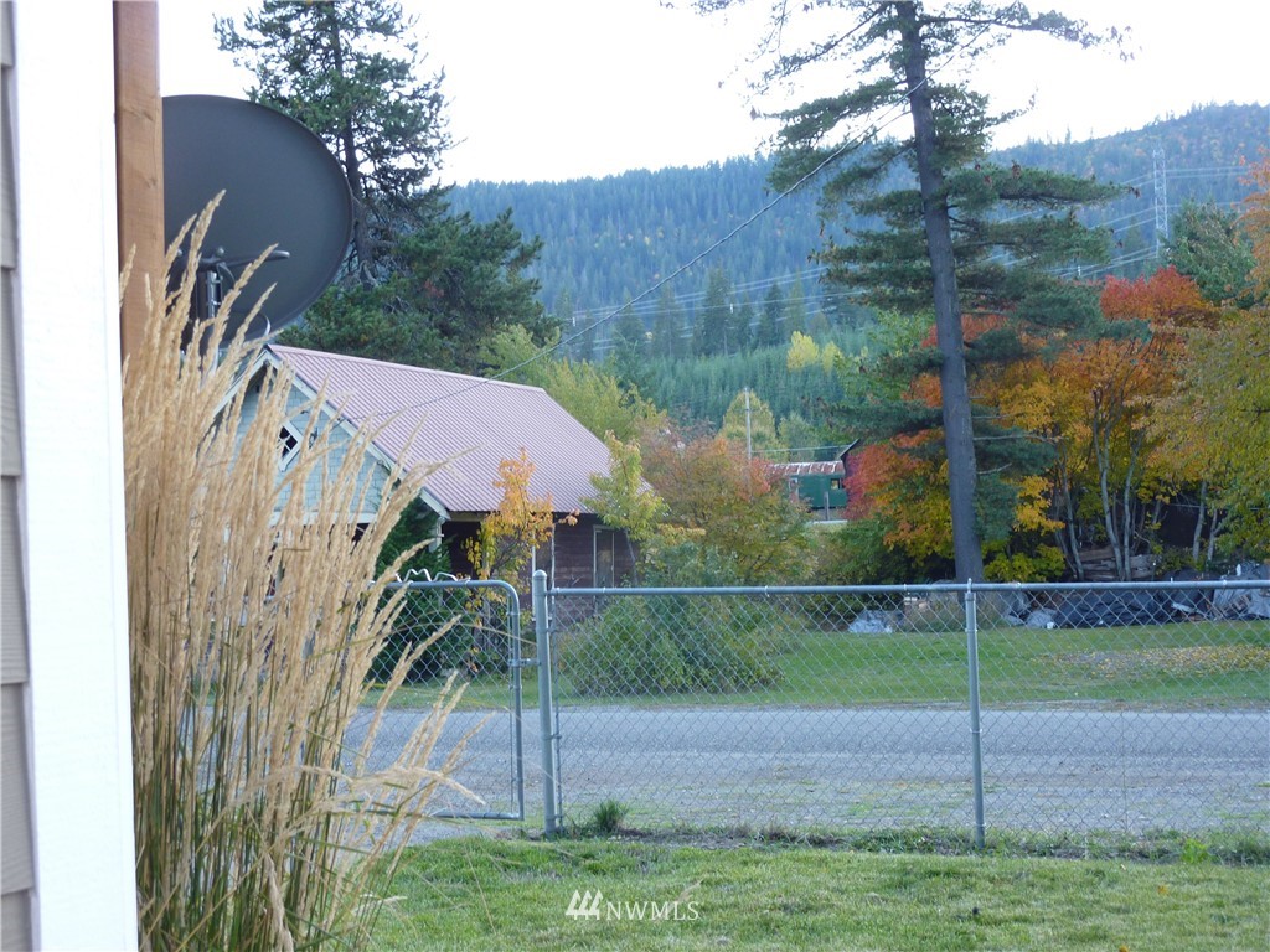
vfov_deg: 26.6
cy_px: 476
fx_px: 2018
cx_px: 635
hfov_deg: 34.9
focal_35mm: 55
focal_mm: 9.1
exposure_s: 1/30
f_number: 3.9
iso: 125
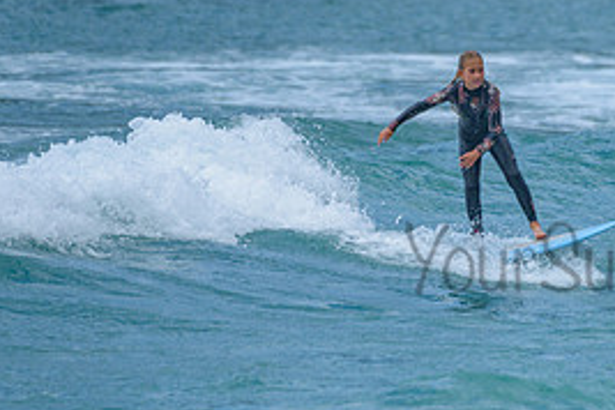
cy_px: 139
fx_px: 22736
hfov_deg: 1.5
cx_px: 492
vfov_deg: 1.0
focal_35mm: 1331
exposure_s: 1/2000
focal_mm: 500
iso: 200
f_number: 5.6
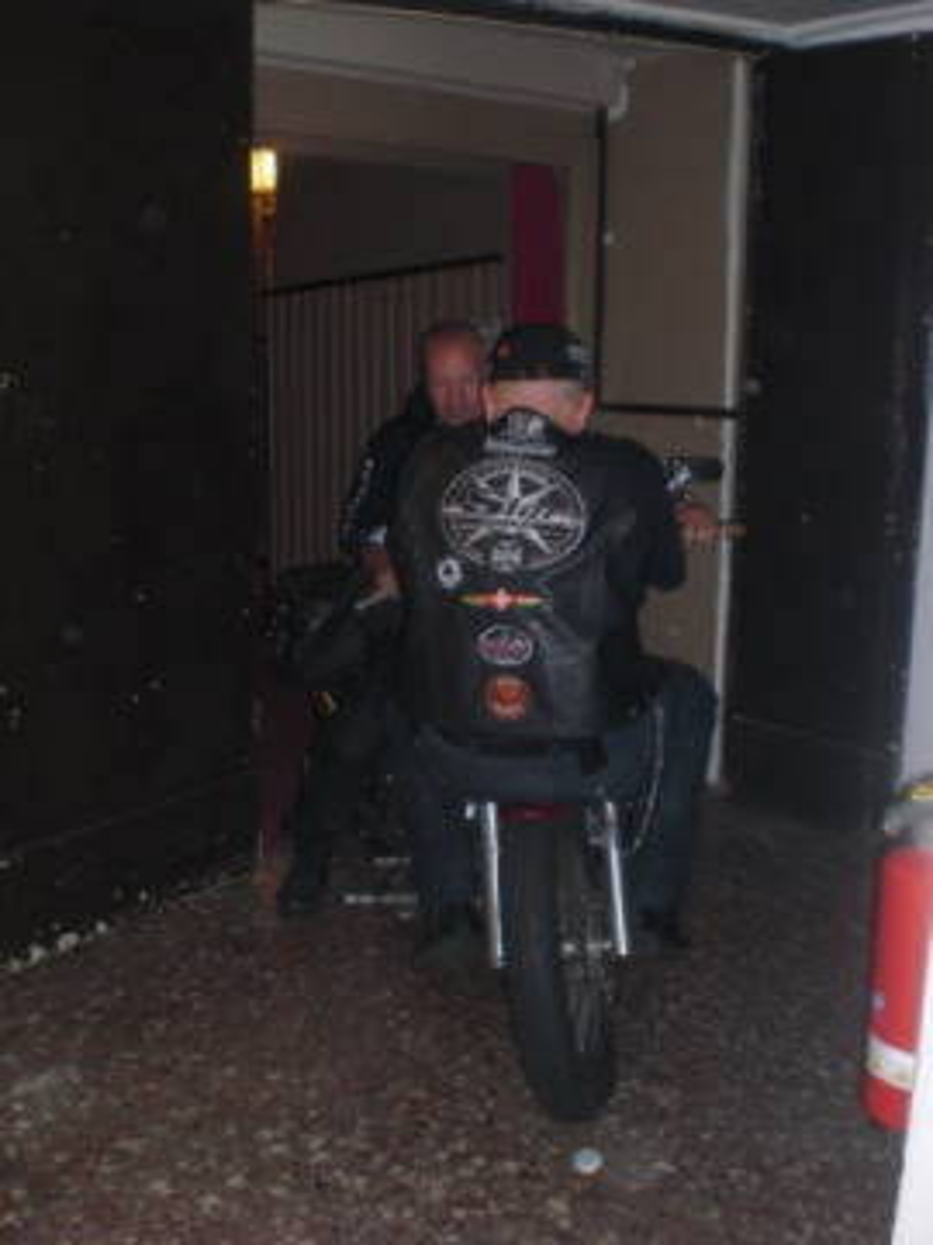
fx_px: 1366
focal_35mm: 38
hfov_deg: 37.7
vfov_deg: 49.0
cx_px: 466
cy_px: 622
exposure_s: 1/30
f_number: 3.1
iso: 200
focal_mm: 6.3
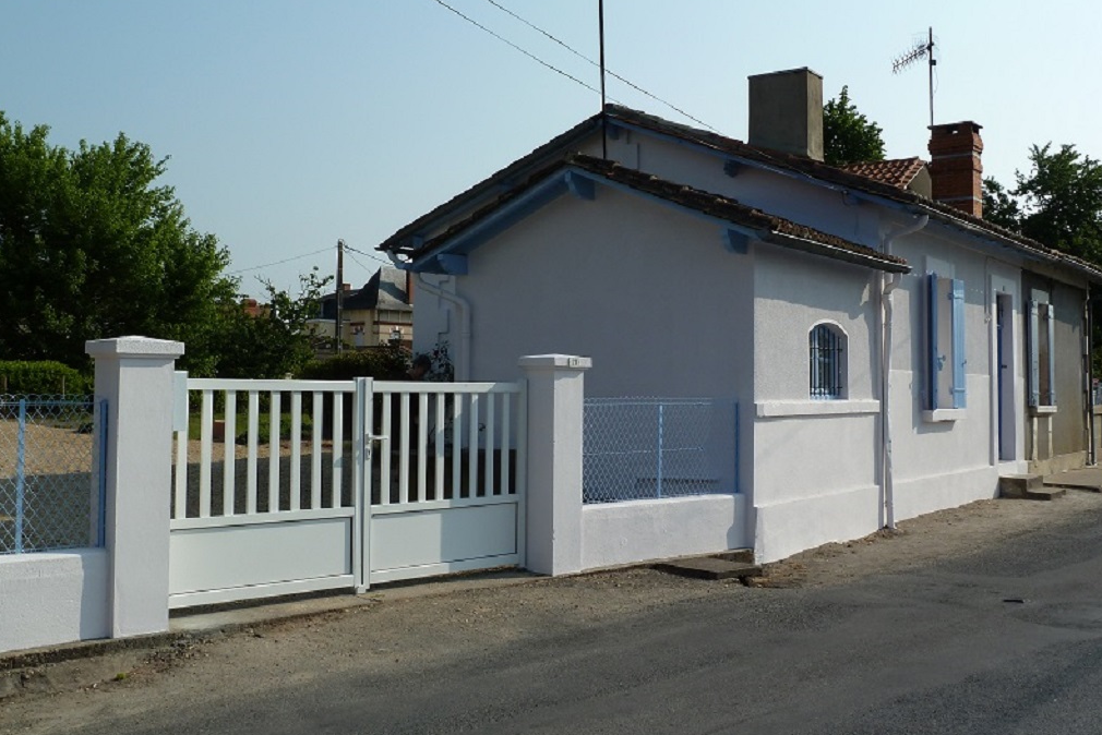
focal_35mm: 39
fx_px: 1194
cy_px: 339
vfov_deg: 34.2
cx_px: 549
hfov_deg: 49.5
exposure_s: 1/400
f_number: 5.6
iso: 80
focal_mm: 6.1
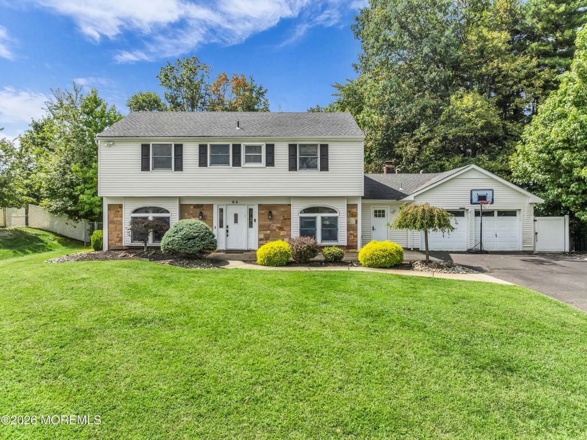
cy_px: 220
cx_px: 294
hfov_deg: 71.6
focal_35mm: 24
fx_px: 407
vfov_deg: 56.8
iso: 160
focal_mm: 12.29
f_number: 2.8
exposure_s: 1/3200
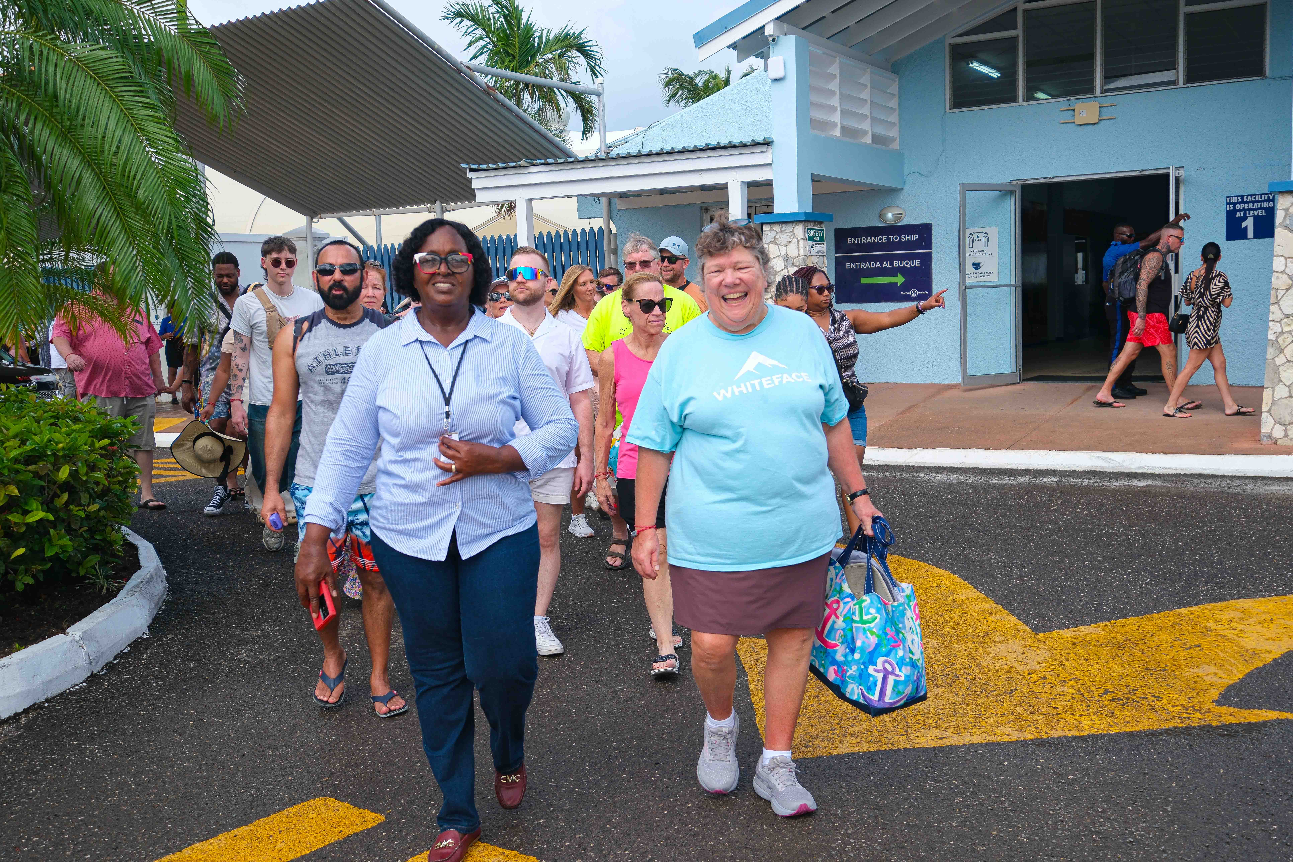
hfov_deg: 53.1
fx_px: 1293
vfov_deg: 36.9
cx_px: 646
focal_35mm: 36
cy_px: 431
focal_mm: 24
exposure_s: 1/640
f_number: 4.5
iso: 200
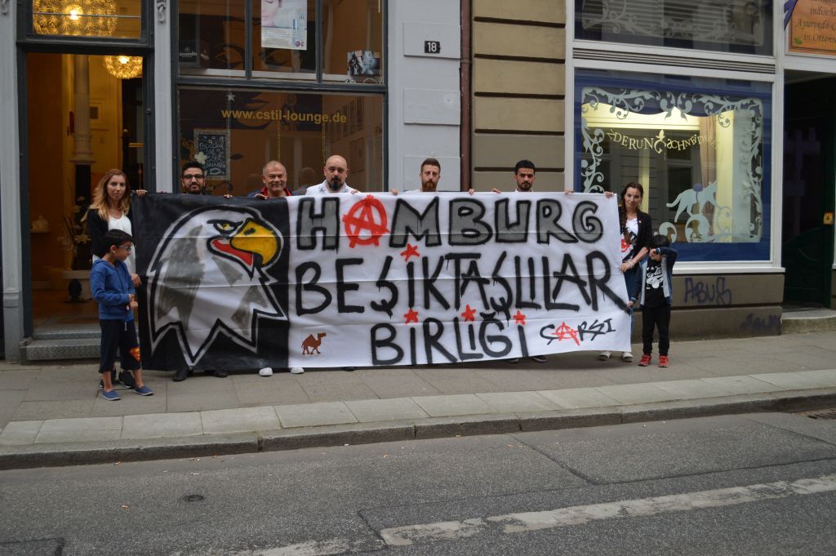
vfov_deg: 39.9
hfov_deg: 57.3
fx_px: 766
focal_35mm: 33
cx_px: 418
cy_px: 278
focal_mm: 22
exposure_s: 1/40
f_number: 4
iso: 400
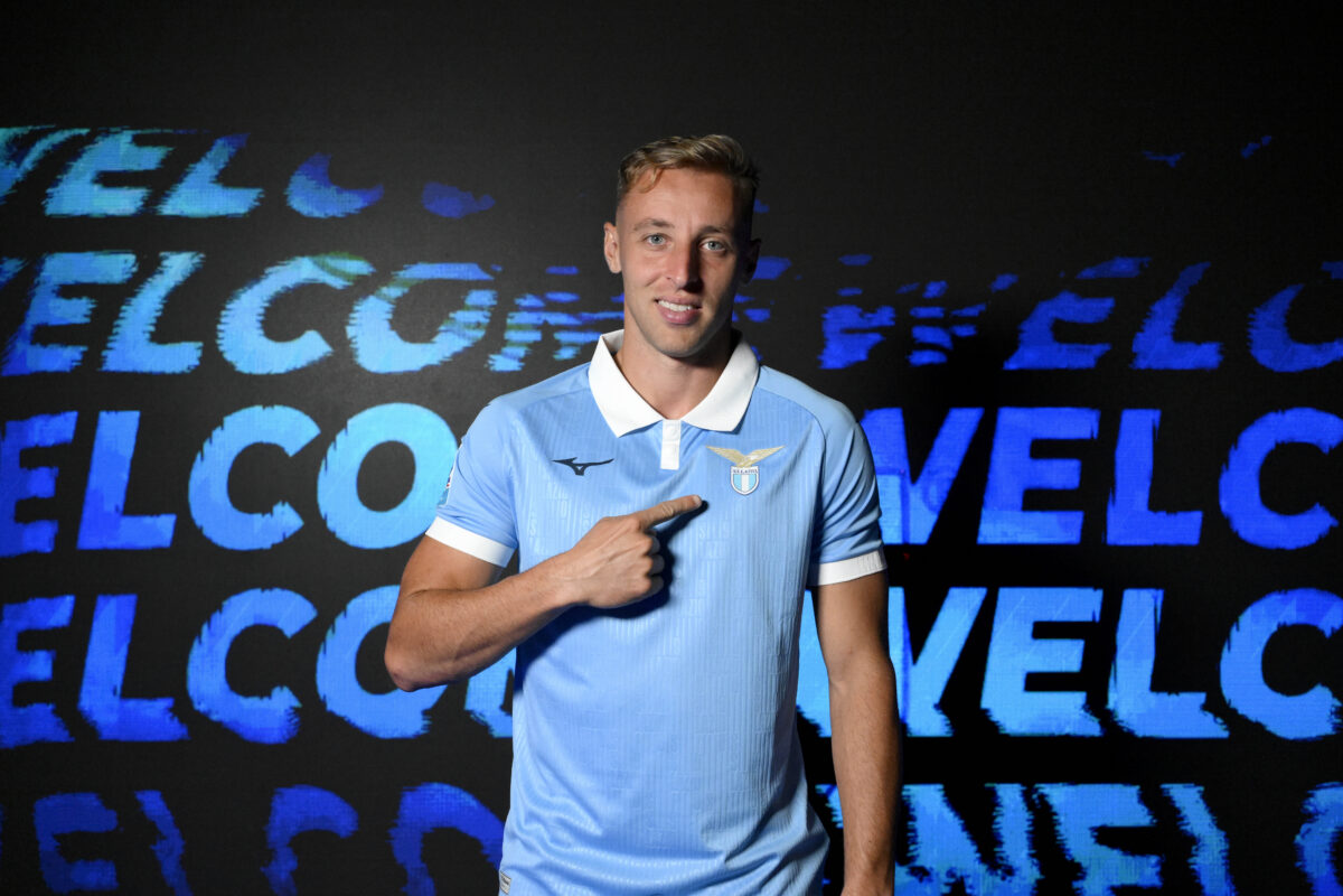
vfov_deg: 35.1
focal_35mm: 38
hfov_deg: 50.7
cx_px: 672
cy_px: 448
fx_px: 1418
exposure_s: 1/400
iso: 6400
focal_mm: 38
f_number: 4
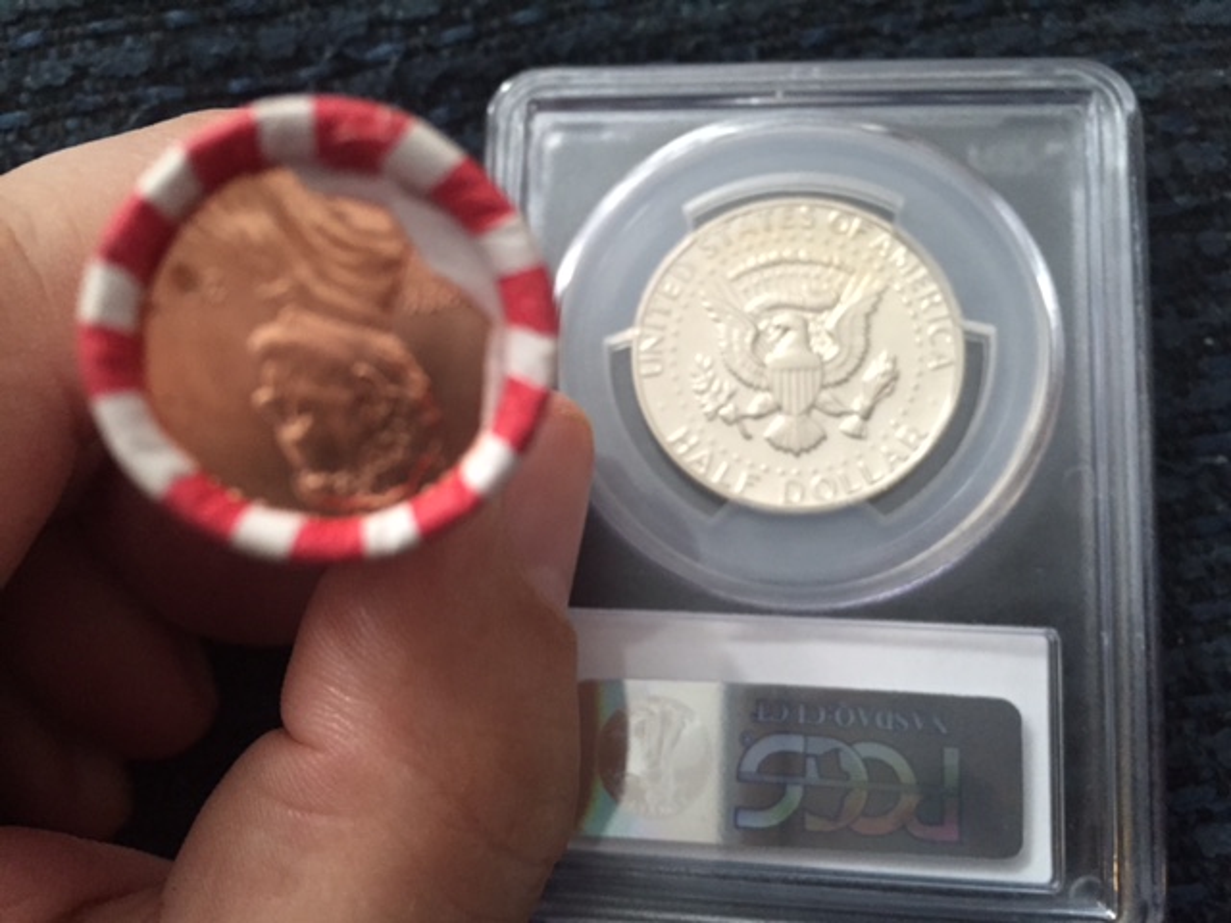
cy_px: 462
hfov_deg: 61.7
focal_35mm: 29
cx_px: 616
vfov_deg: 48.2
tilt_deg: -77.1
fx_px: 1031
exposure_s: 1/30
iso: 160
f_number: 2.2
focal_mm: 4.15
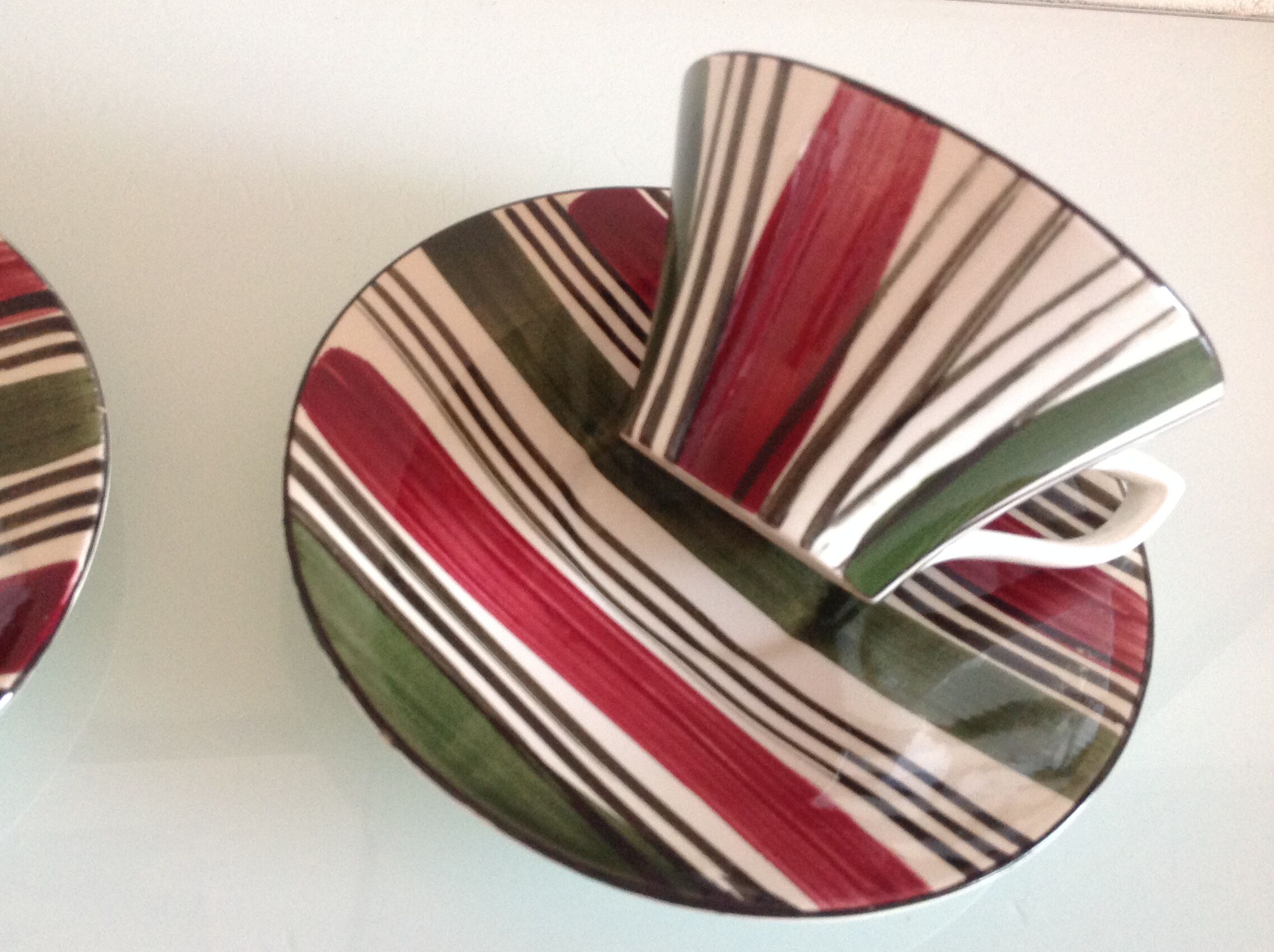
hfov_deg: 46.7
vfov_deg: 35.8
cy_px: 519
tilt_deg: -54.6
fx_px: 1470
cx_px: 552
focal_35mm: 40
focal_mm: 4.28
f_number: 2.4
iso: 250
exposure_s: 1/15
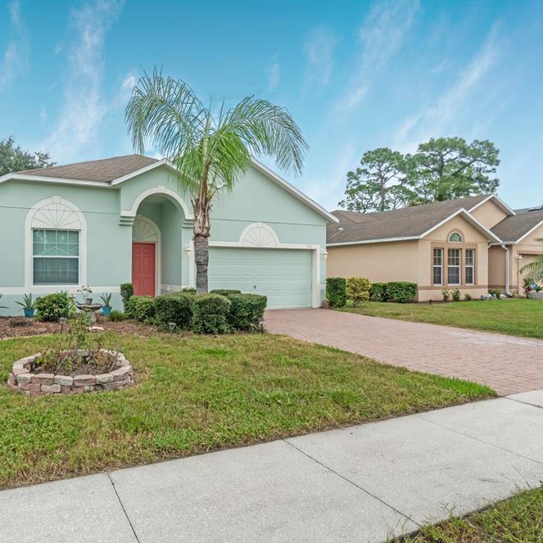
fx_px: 384
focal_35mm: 22
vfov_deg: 70.5
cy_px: 274
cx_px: 157
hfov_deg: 67.4
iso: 320
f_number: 9
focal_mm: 11
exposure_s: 1/4000
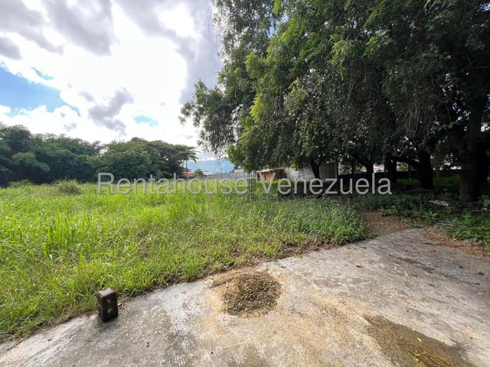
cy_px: 184
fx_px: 184
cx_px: 245
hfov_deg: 106.2
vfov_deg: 89.9
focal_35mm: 13
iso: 32
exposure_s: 1/322
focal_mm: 1.57
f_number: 1.8
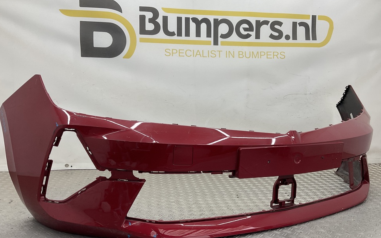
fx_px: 332
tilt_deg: -8.0
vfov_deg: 39.4
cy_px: 131
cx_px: 194
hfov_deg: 59.7
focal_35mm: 32
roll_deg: -2.3
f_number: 1.8
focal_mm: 3
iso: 25
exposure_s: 1/120
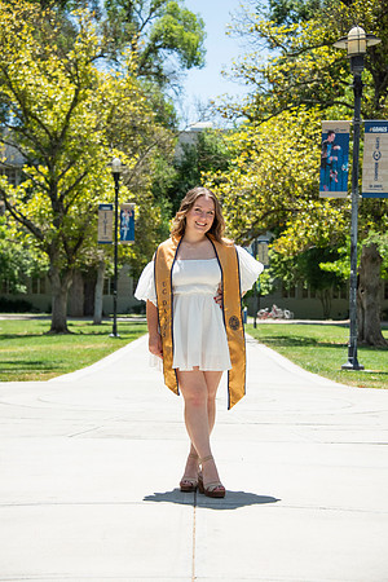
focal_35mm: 82
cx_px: 194
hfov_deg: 16.7
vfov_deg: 24.8
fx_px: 1326
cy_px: 291
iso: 500
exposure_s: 1/2500
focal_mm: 82
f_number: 5.6
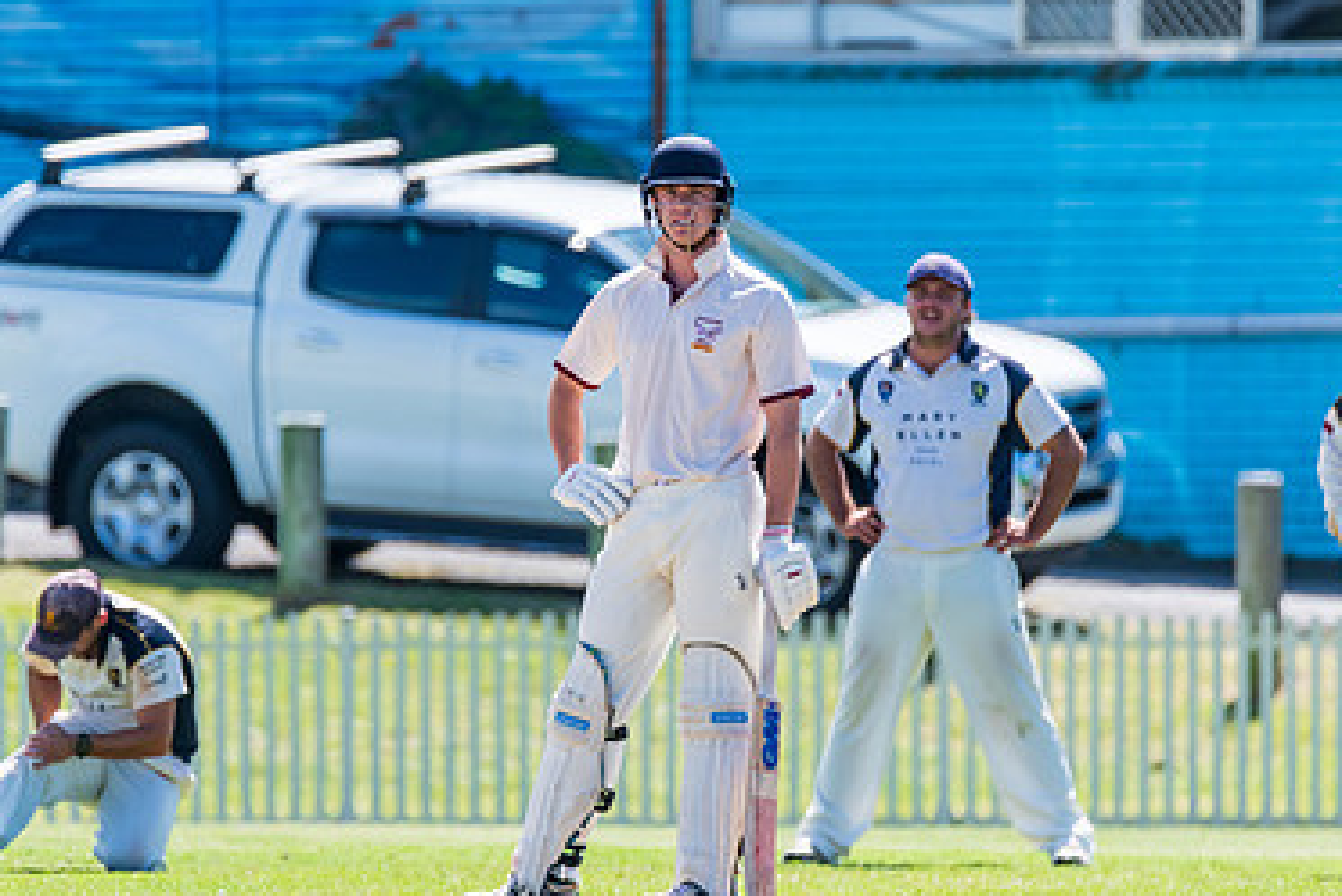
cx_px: 669
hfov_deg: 2.2
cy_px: 473
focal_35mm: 932
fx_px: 34755
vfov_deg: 1.5
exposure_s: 1/2000
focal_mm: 600
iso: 640
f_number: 6.3
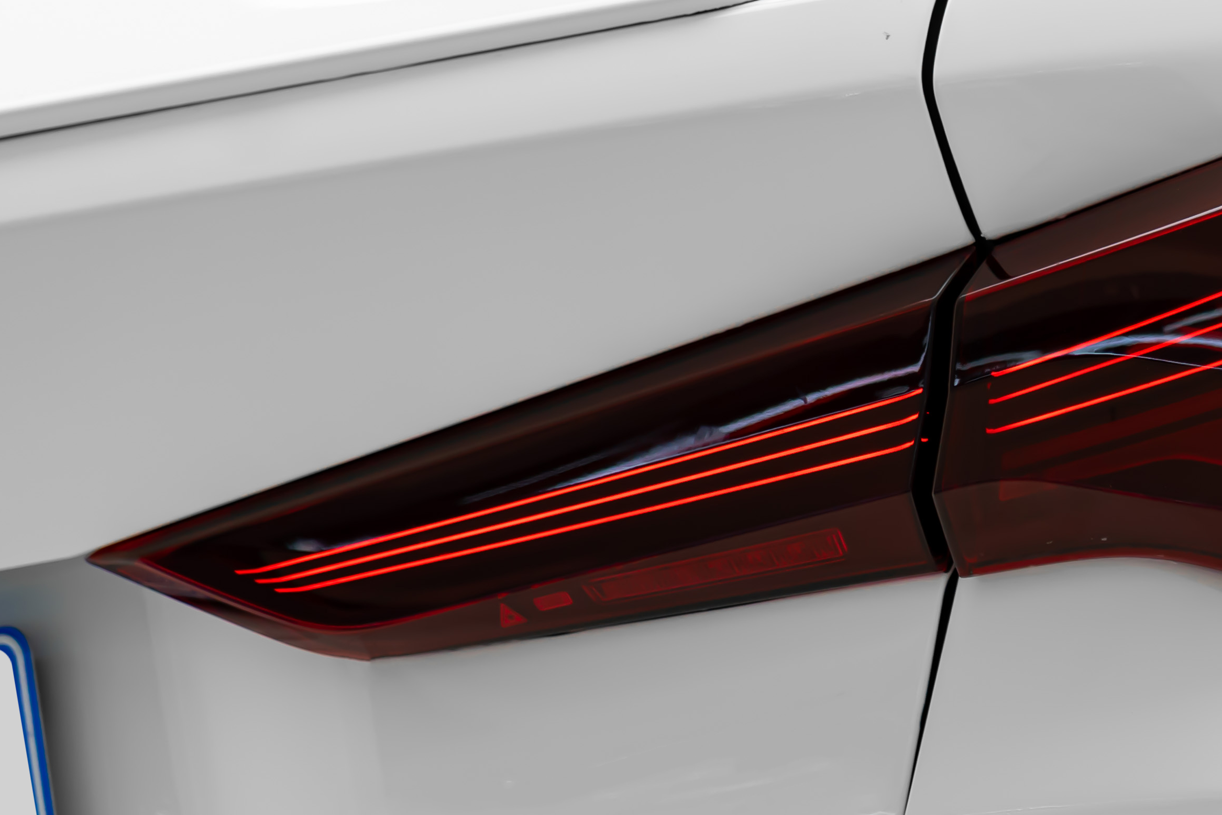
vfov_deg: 5.1
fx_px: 9165
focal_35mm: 270
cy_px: 266
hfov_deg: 7.6
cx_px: 1179
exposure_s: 1/200
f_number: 4
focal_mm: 105
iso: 320
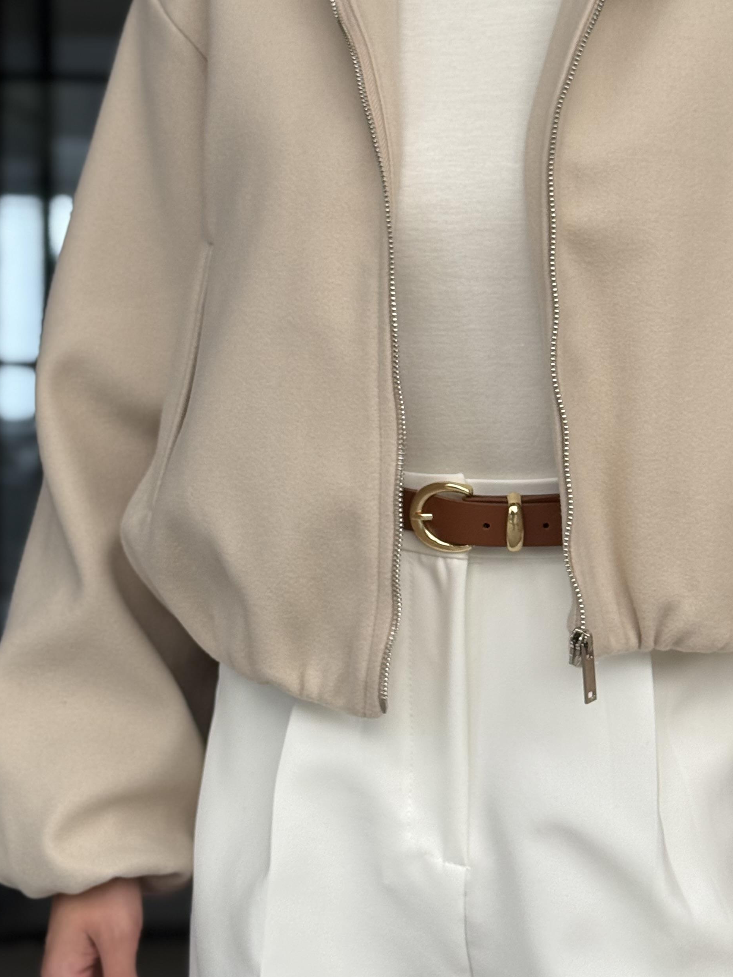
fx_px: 2202
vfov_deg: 25.0
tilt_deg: +0.0
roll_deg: -0.7
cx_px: 516
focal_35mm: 78
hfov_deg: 18.8
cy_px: 390
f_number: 1.78
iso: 80
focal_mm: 6.76
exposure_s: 1/121
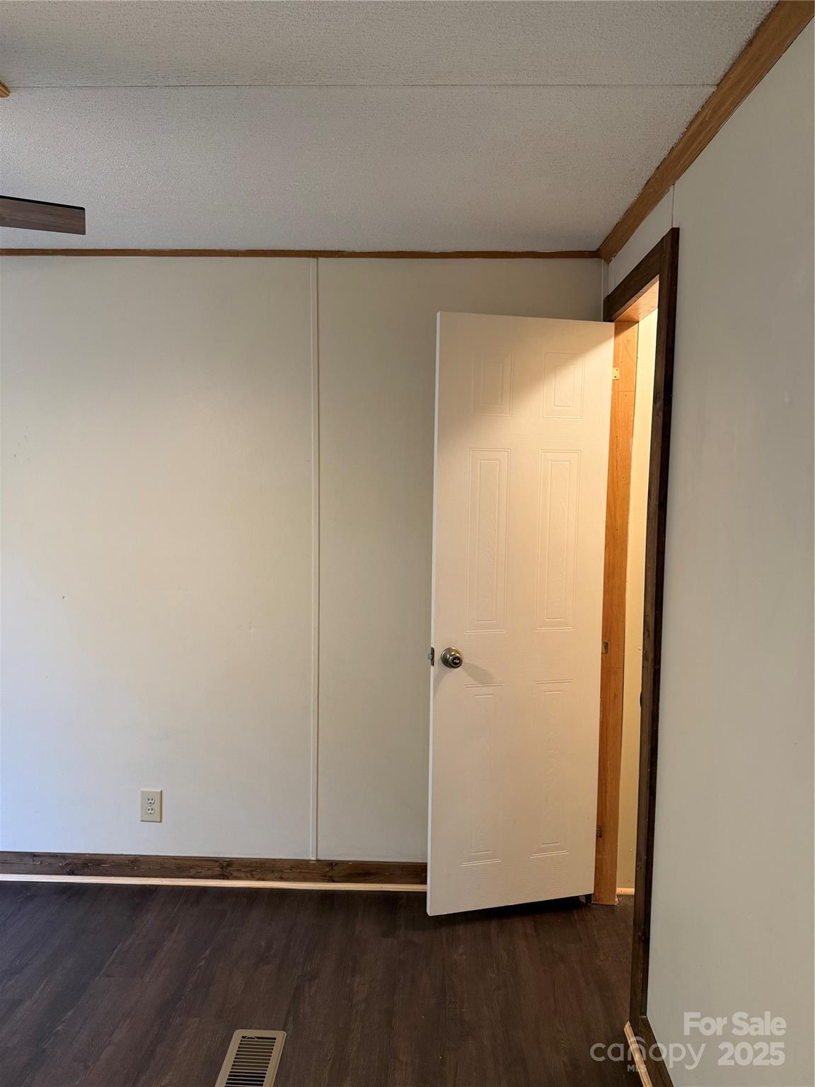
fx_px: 753
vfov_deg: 71.6
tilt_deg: -5.1
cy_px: 544
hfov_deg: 56.8
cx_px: 408
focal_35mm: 24
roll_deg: -1.5
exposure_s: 1/60
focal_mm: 6.76
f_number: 1.78
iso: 250
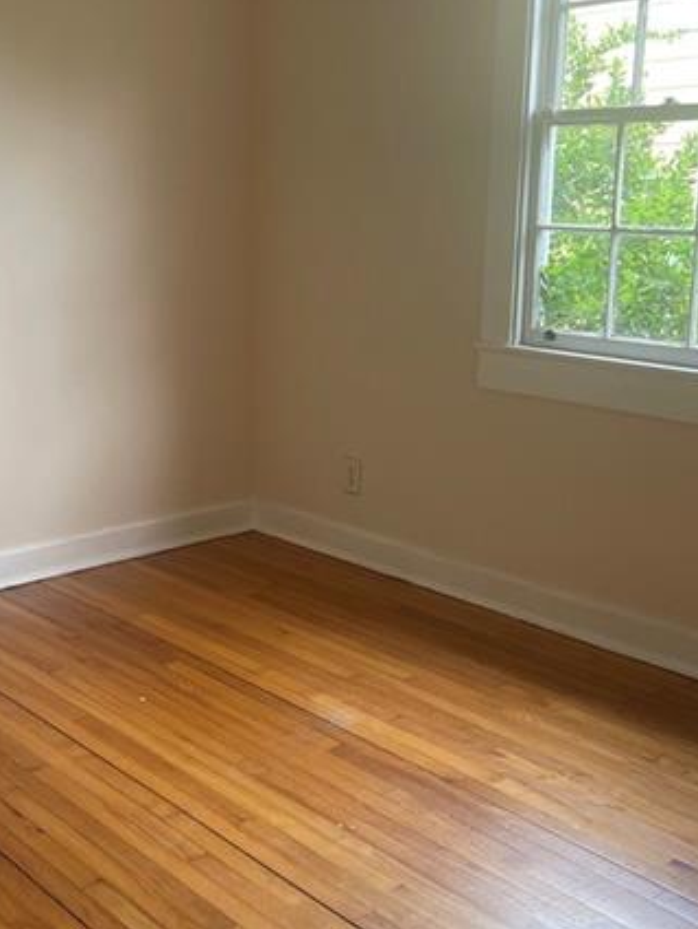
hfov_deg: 30.5
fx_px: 1263
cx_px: 190
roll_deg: +1.4
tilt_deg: -11.8
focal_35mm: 47
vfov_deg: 40.4
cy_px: 442
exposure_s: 1/120
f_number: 1.6
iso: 125
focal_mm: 5.1
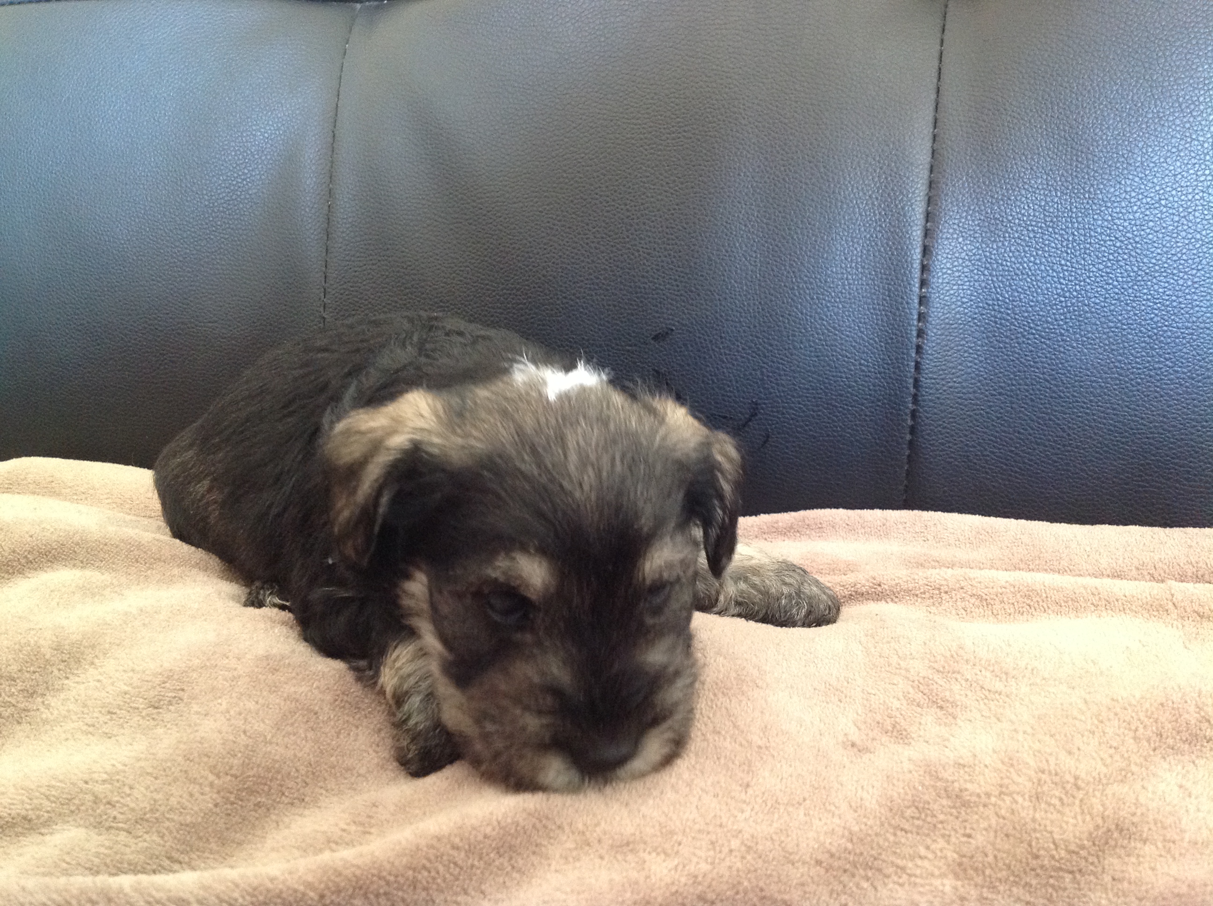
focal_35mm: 35
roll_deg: +1.4
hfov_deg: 52.7
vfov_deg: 40.6
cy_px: 453
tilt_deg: -17.5
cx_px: 606
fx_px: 1225
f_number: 2.4
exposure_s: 1/15
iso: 250
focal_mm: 4.28
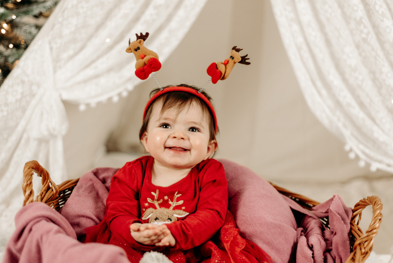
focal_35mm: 50
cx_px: 196
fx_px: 546
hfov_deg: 39.6
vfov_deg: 27.0
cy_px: 132
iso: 250
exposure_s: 1/125
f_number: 1.8
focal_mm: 50
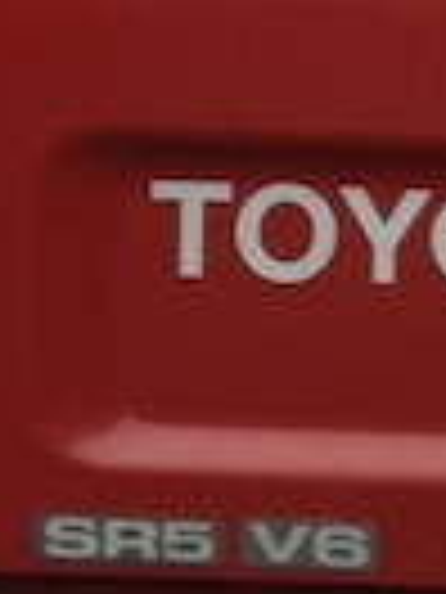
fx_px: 4673
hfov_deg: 5.3
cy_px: 27
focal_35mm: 272
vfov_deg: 7.3
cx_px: 1054
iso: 80
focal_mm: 4.28
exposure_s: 1/60
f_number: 2.4
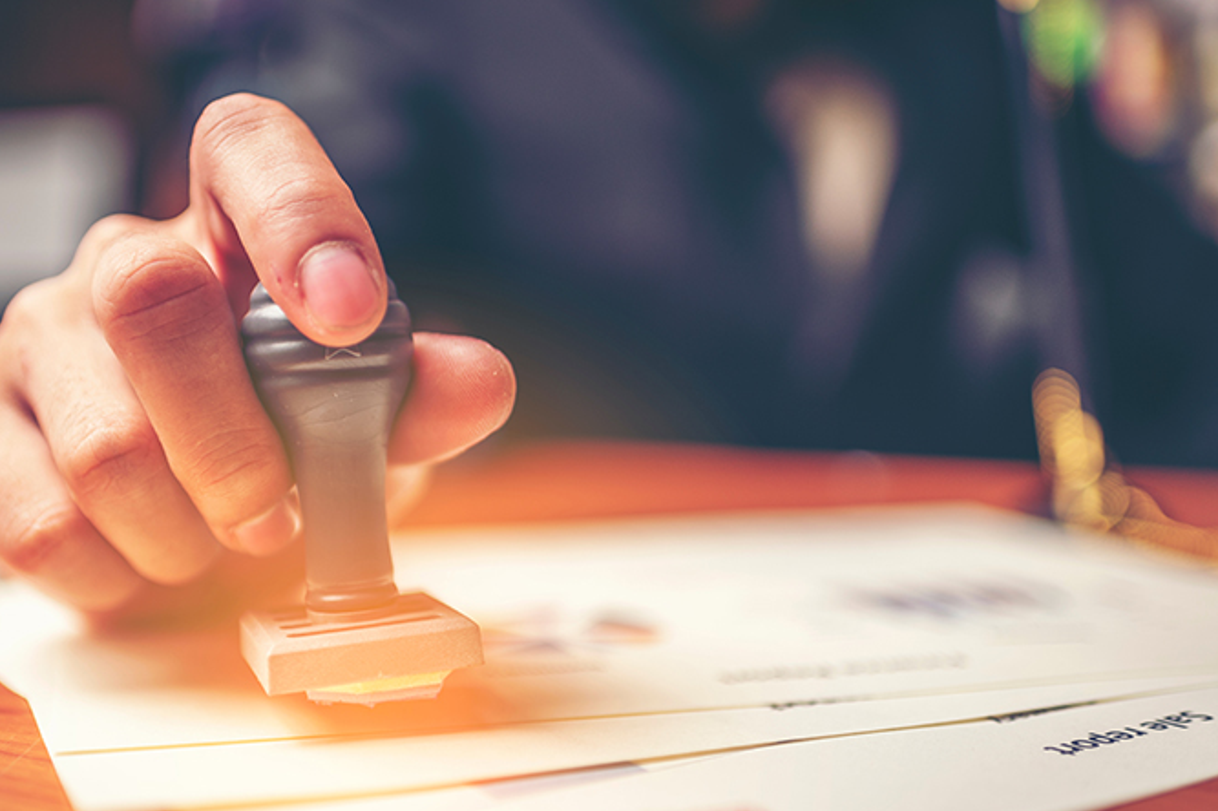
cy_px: 459
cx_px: 491
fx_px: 1420
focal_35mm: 42
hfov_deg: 46.2
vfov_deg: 31.8
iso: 100
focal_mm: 35
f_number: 1.8
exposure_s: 1/125
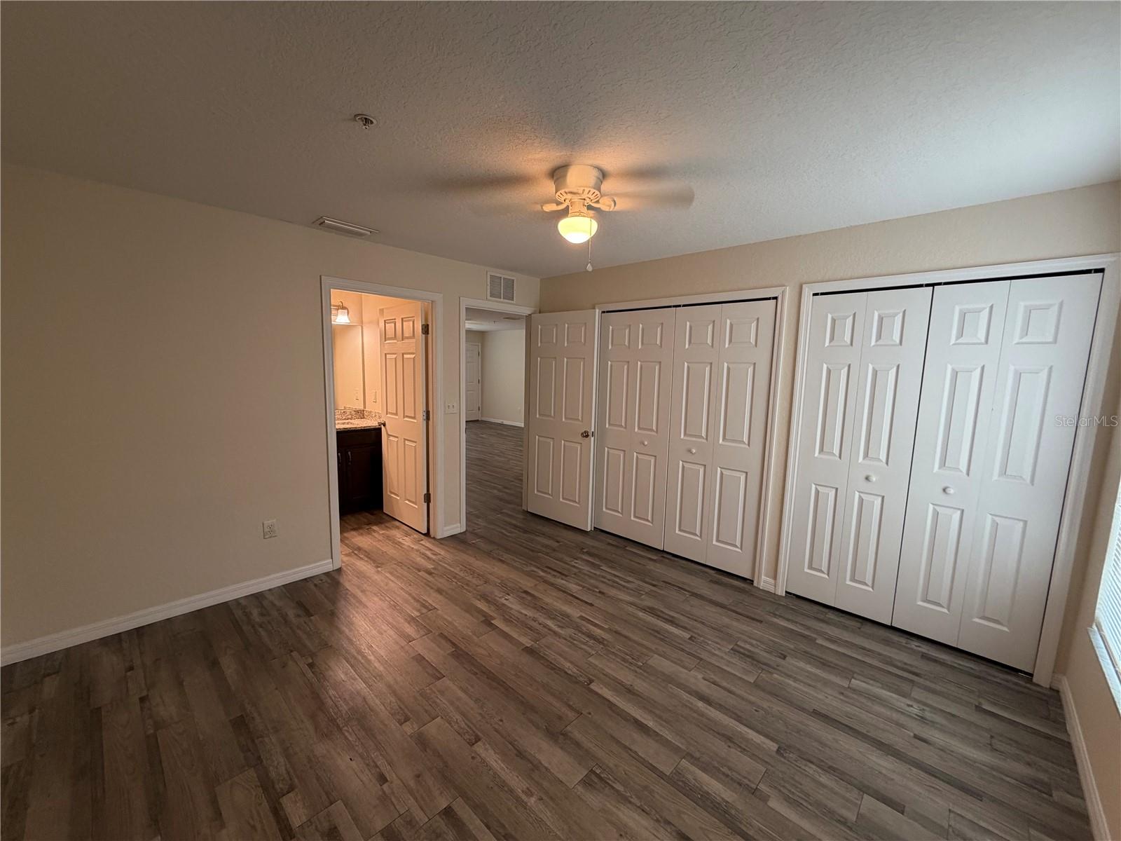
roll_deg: -1.1
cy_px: 420
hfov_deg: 102.1
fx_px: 453
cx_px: 560
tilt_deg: -6.4
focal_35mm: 14
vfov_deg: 85.7
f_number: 2.2
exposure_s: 1/60
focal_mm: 2.22
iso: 160
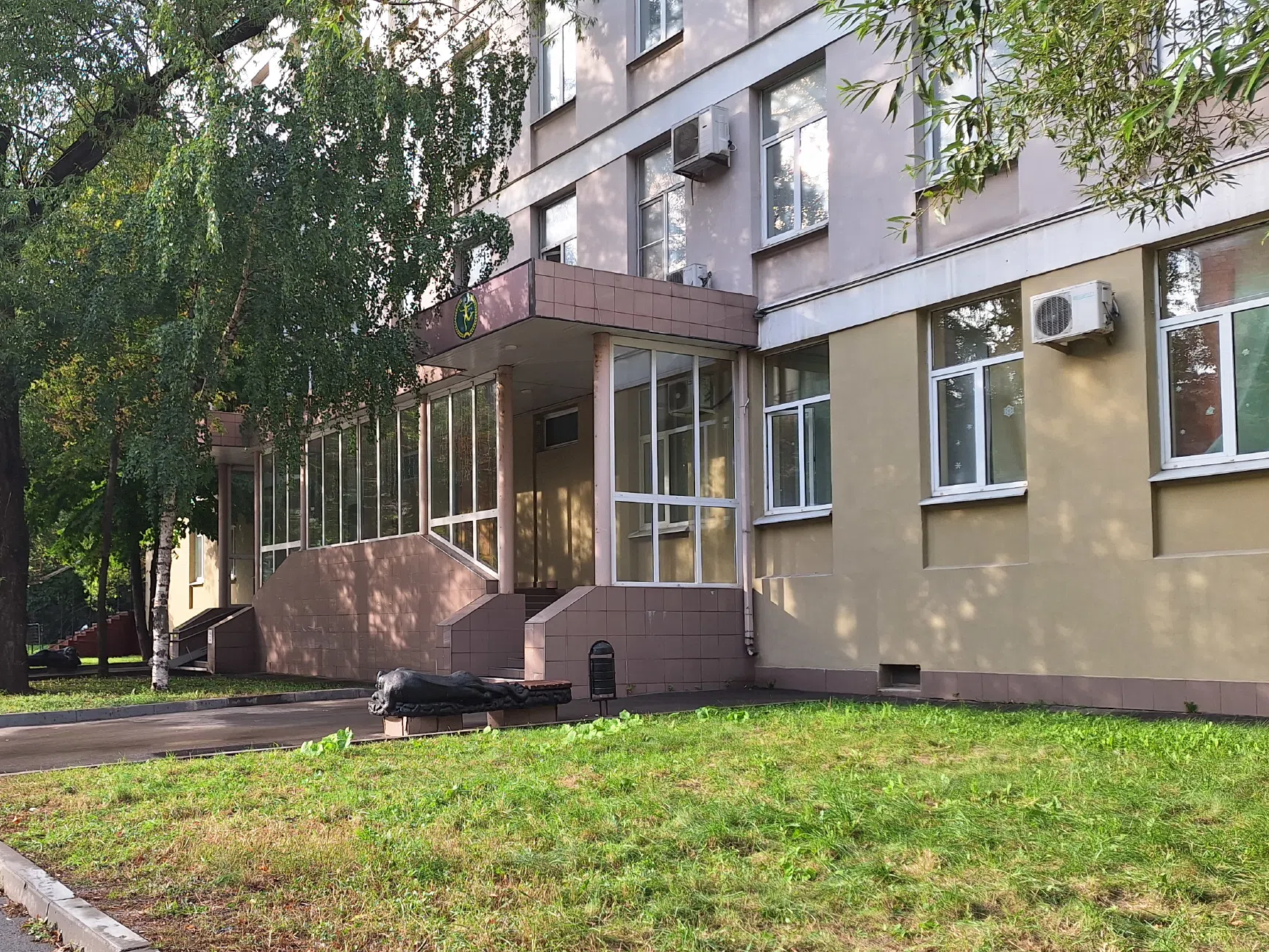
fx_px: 1173
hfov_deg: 55.9
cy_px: 562
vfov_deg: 44.0
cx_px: 445
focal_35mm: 32
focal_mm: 5.54
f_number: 1.8
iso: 40
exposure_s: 1/409
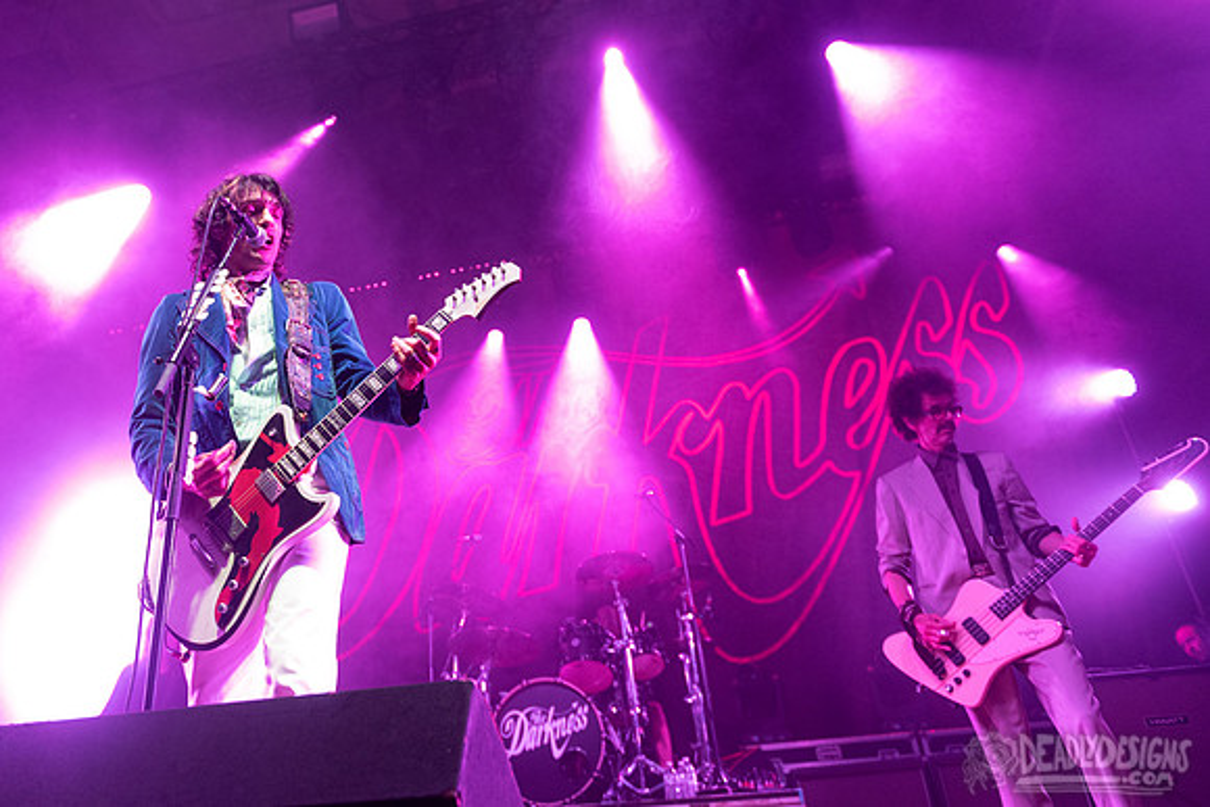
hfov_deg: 62.8
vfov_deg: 44.6
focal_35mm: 29
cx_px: 477
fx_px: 978
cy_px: 318
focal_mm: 24
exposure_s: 1/250
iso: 2500
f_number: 3.2
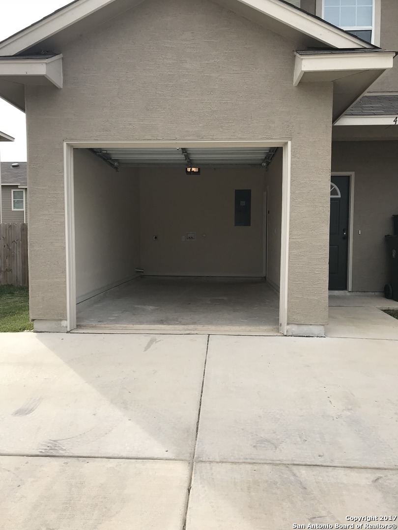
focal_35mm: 28
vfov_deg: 63.4
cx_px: 199
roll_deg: -0.4
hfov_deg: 49.7
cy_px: 265
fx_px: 429
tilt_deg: -3.8
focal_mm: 3.99
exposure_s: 1/1429
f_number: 1.8
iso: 20
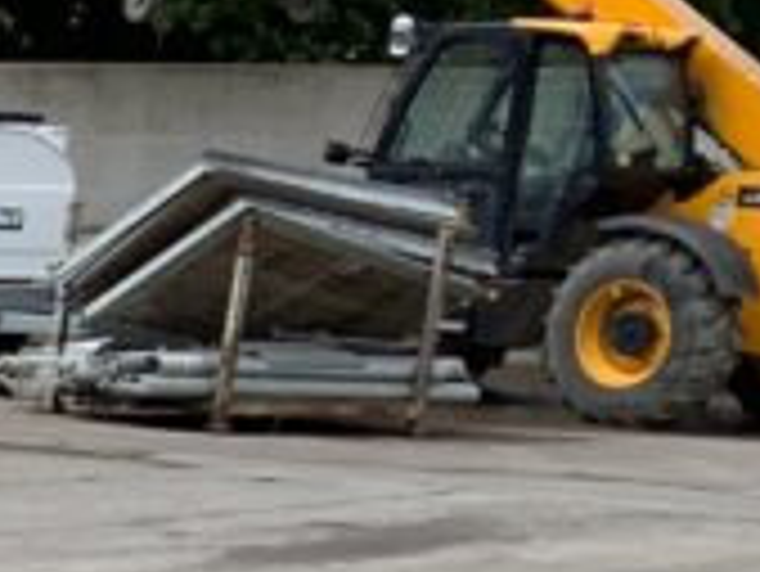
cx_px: -1273
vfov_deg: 8.3
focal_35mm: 176
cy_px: 851
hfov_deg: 9.5
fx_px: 3867
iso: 16
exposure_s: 1/1279
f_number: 1.8
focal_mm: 3
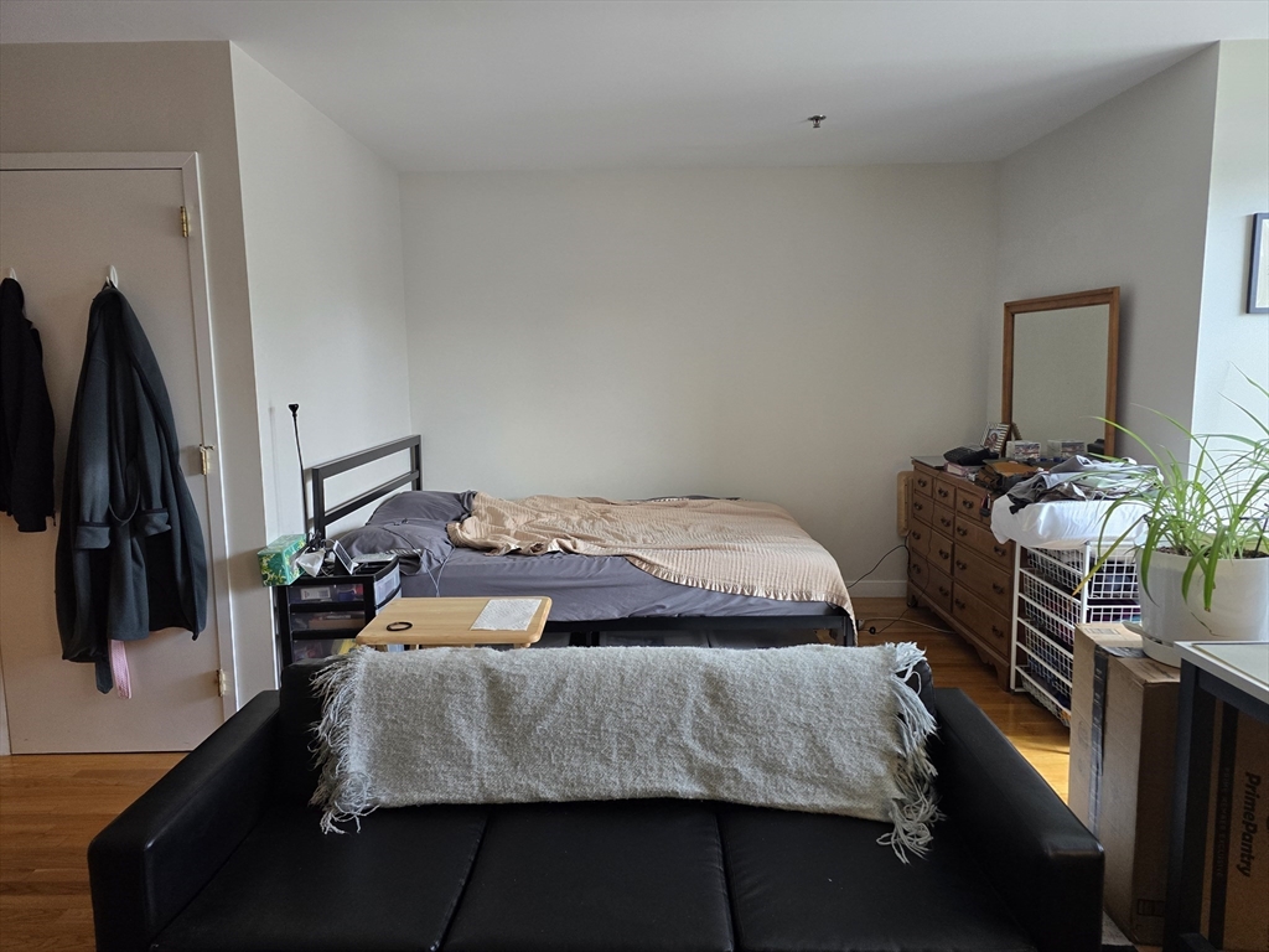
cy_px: 476
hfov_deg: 73.9
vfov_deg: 58.9
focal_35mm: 23
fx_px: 843
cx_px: 634
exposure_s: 1/120
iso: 250
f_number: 1.7
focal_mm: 6.3
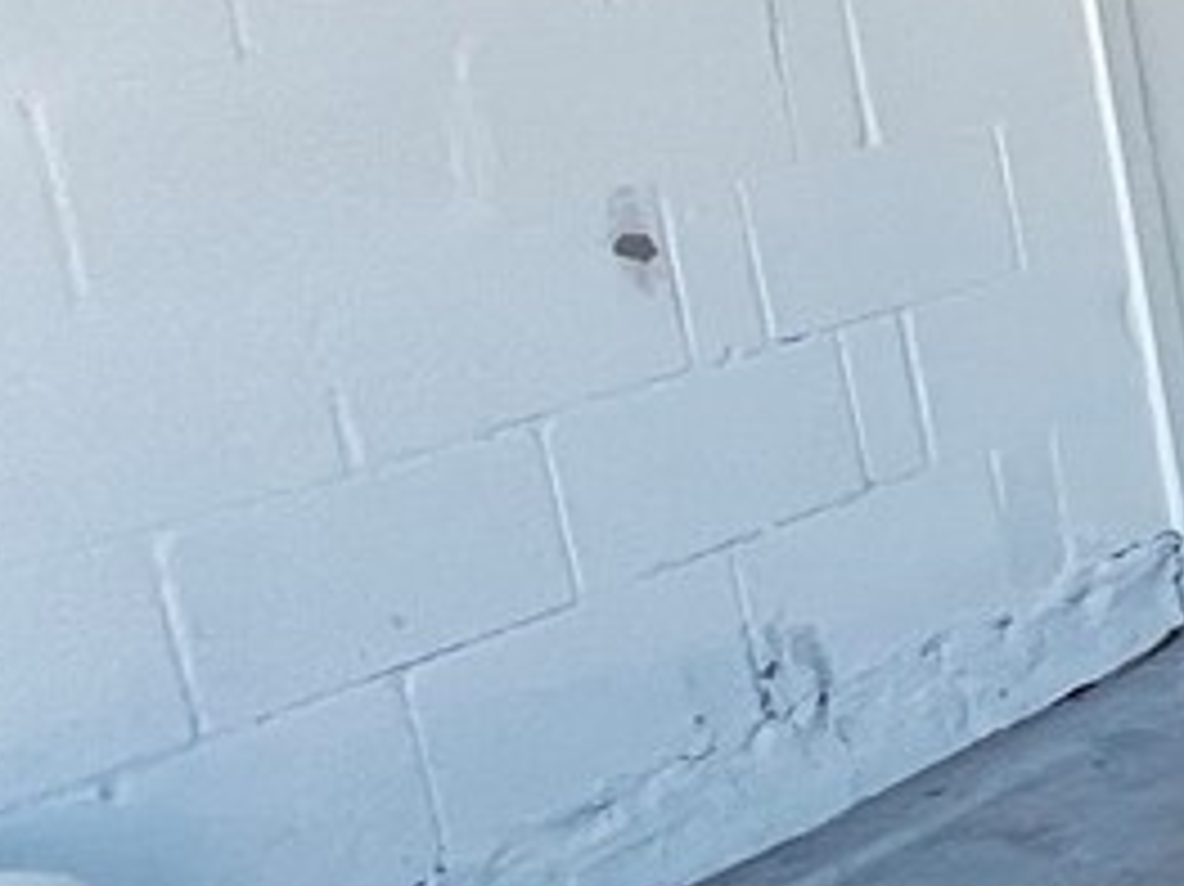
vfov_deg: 18.6
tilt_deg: -12.4
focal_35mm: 79
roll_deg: +1.6
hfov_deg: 13.8
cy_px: 306
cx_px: 3066
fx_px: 2701
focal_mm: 1.57
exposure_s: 1/99
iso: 100
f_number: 1.8
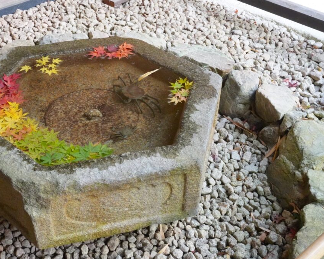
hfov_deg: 38.7
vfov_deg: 31.5
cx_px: 141
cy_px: 131
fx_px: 460
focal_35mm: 48
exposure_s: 1/50
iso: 4000
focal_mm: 28
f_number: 14
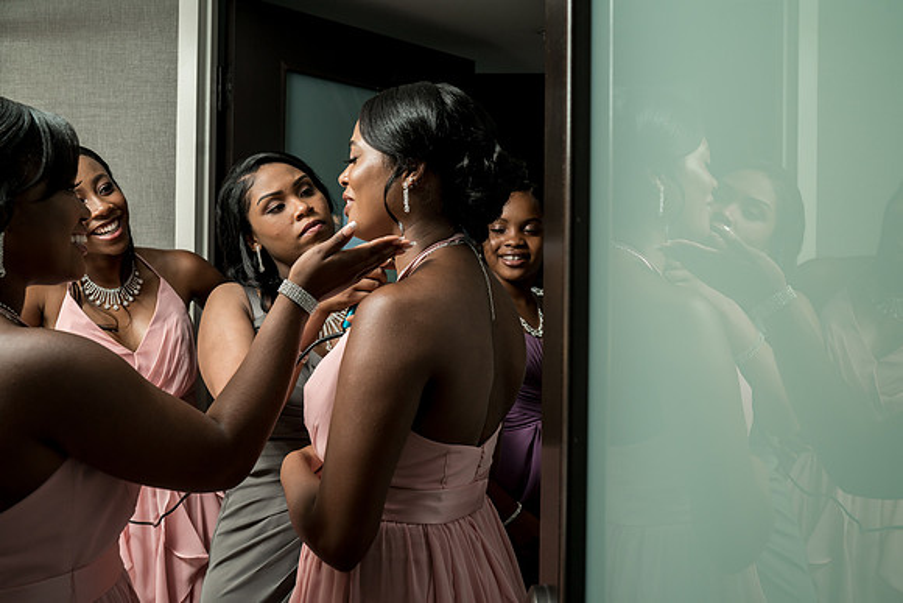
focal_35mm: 35
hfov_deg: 54.4
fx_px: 878
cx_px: 452
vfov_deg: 37.9
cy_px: 302
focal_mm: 35
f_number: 5.6
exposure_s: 1/200
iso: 200
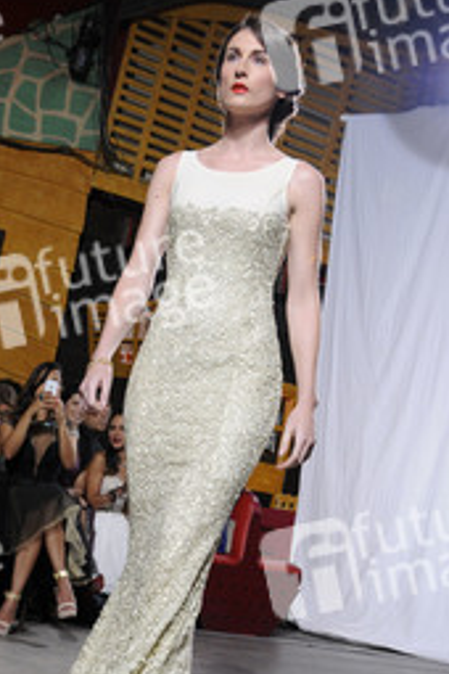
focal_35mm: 59
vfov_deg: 33.9
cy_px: 426
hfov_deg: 23.0
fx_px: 1100
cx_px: 157
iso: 1000
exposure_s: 1/320
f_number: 5.6
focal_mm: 25
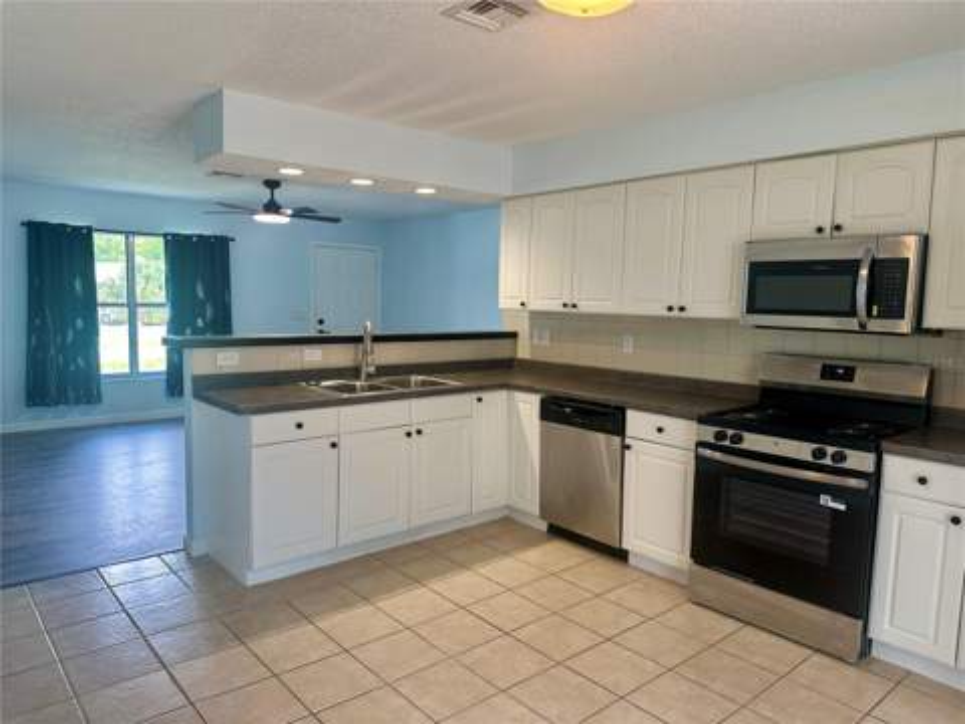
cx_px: 482
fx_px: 669
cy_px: 362
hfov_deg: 71.6
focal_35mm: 24
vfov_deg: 56.8
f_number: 1.78
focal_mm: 6.86
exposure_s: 1/120
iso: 100
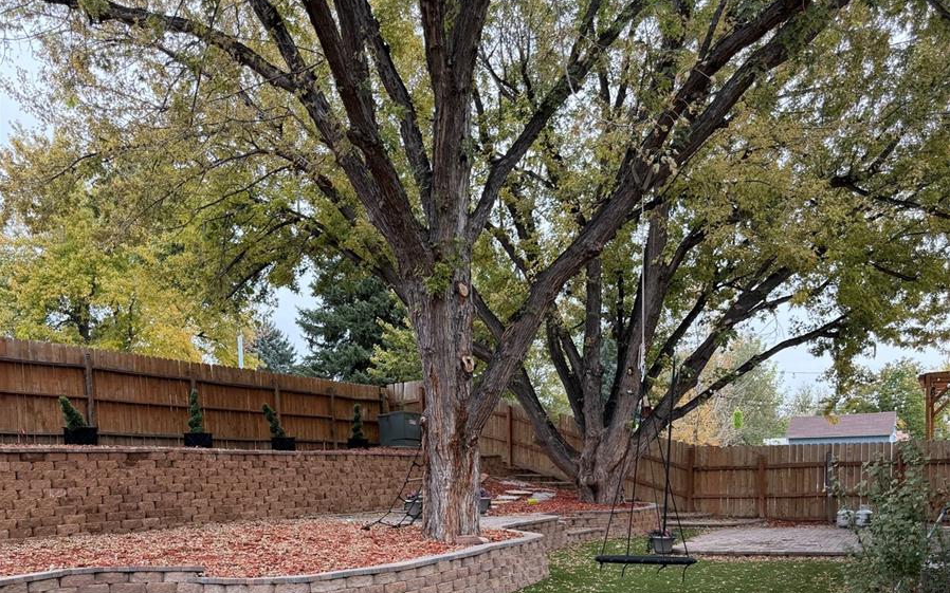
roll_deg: +3.1
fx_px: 880
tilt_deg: -1.9
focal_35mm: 34
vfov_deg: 35.0
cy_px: 538
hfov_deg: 56.7
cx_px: 475
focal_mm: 6.76
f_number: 1.78
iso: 100
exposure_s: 1/979
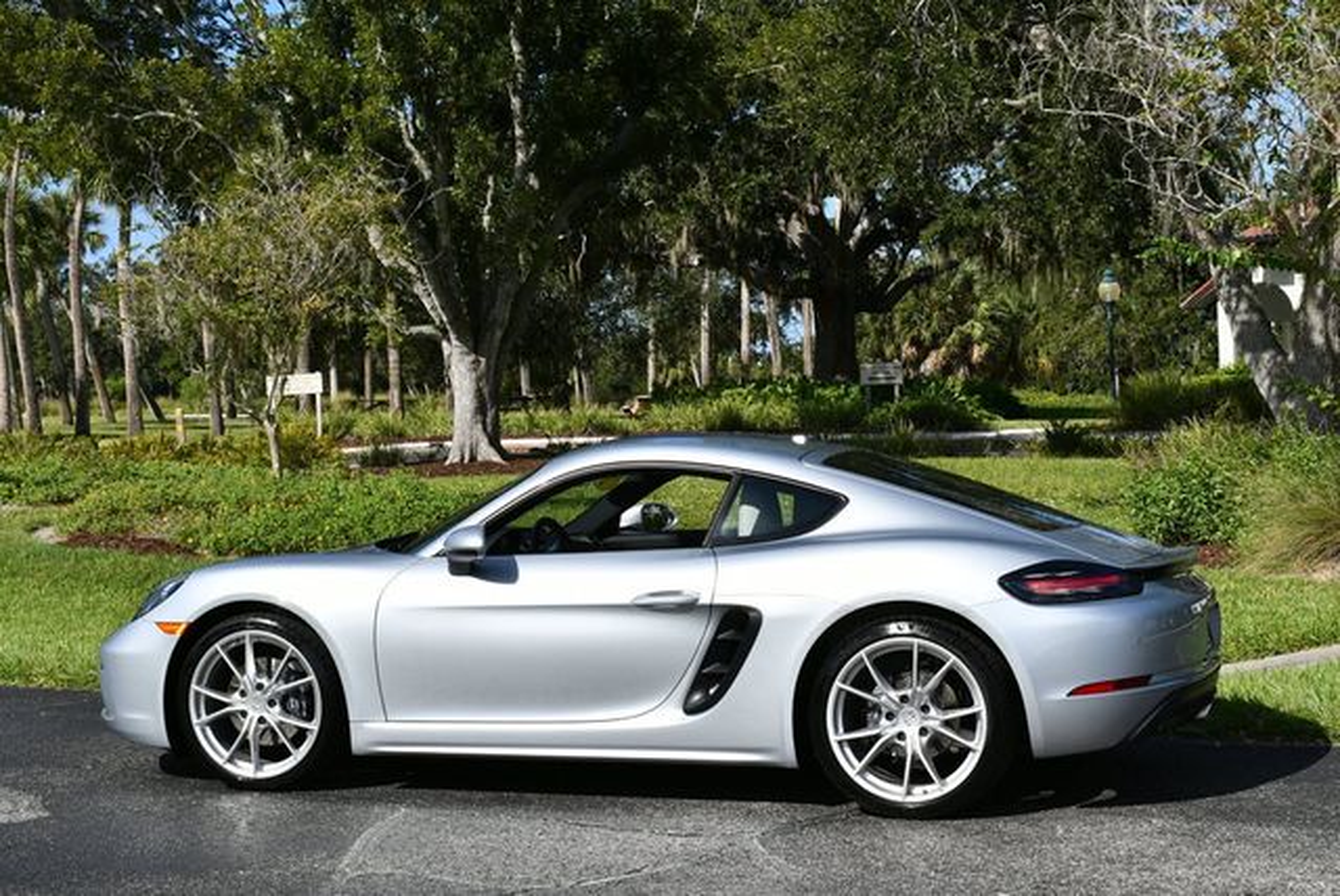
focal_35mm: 62
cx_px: 670
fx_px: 2310
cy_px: 448
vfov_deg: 22.0
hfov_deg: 32.4
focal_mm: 31
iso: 100
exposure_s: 1/320
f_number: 9
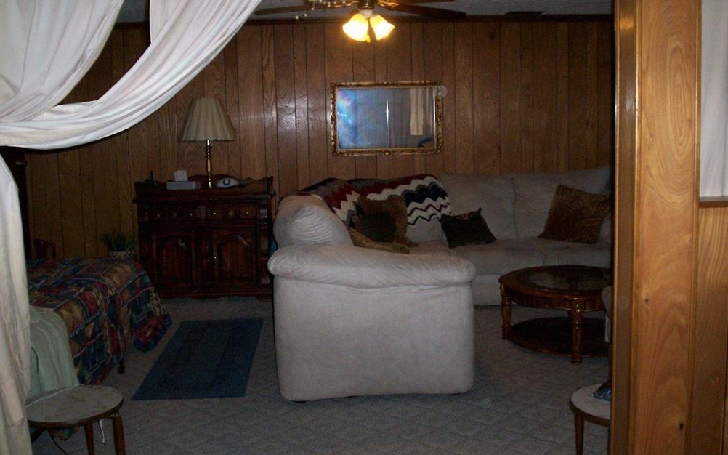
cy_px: 200
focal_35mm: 39
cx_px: 365
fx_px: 774
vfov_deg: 32.7
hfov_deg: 50.4
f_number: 4.5
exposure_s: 1/64
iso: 140
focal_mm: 5.9
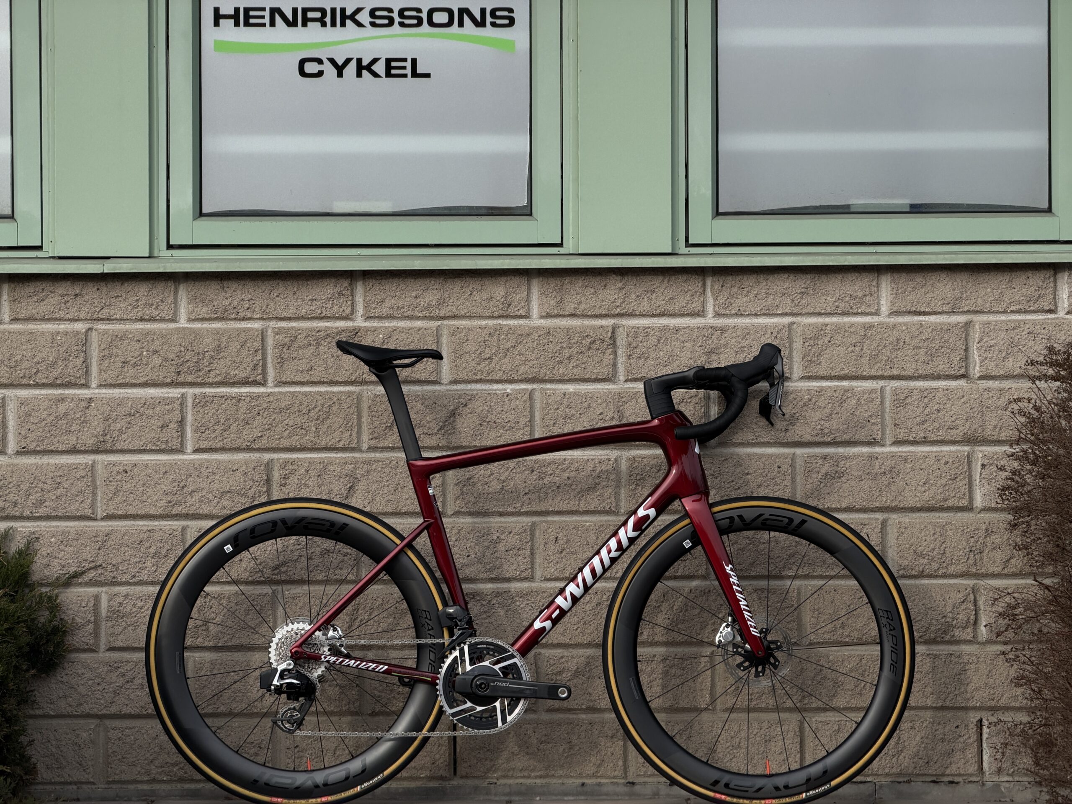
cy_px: 402
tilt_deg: +1.2
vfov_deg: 14.8
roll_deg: +0.2
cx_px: 536
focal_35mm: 100
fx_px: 3097
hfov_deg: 19.6
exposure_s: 1/479
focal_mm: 16.89
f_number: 2.8
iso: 50
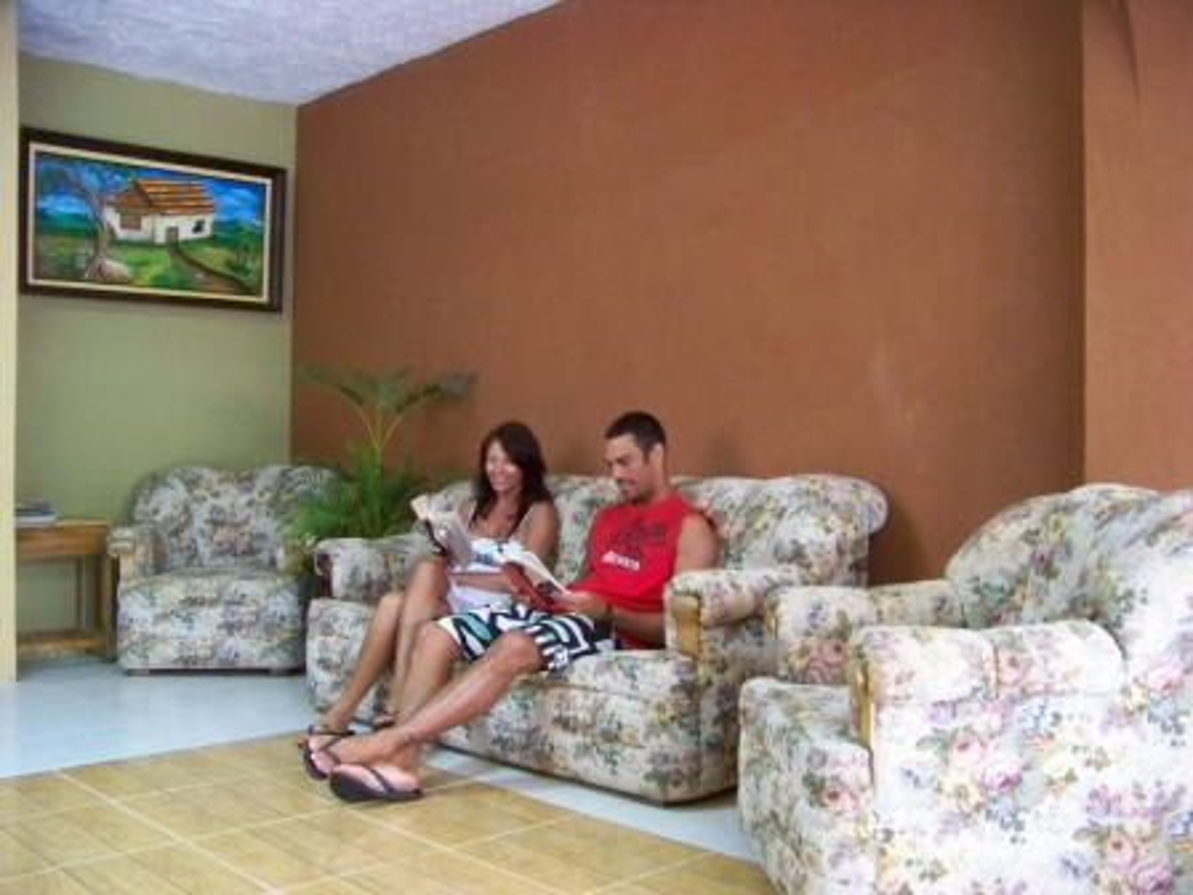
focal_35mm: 36
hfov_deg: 51.4
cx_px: 596
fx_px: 1241
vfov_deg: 39.7
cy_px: 448
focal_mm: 5.85
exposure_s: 1/10
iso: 400
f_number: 2.8
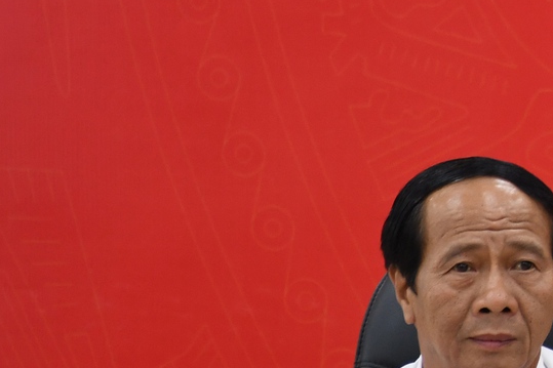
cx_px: 969
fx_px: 7232
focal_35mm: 471
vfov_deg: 2.9
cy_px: 84
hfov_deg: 4.3
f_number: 5.3
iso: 1000
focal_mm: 85
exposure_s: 1/80
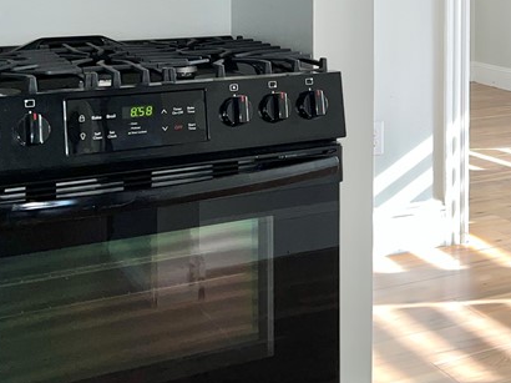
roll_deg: +0.2
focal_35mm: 65
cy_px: -9
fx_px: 959
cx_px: 450
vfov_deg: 21.7
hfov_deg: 28.8
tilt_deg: -1.9
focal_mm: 5.7
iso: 32
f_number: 1.5
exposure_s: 1/127
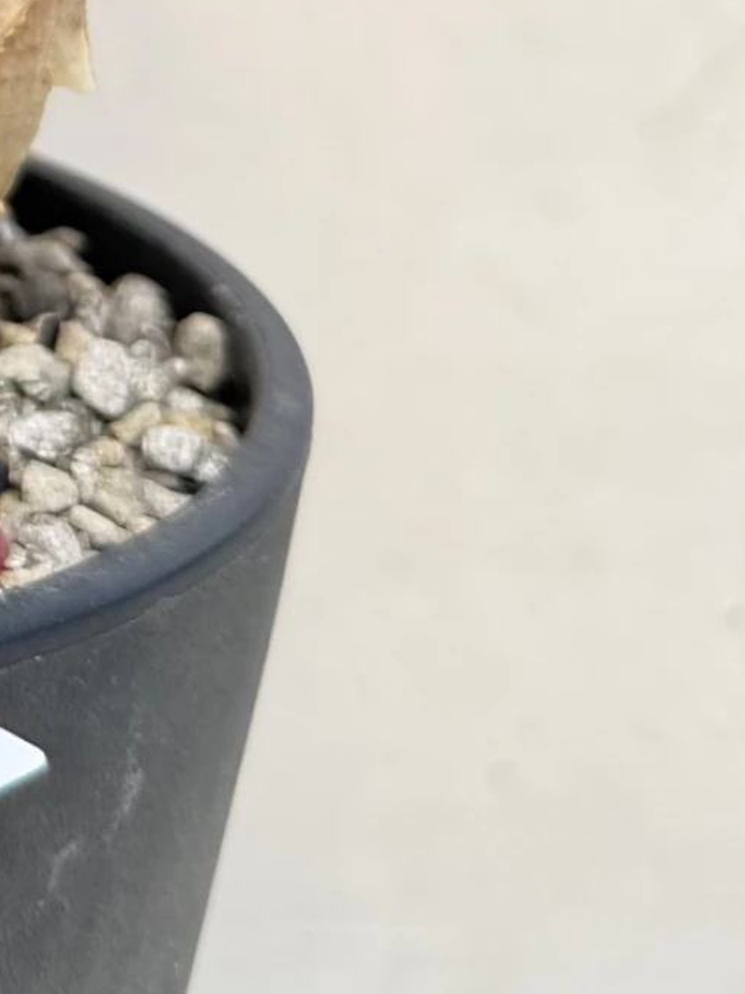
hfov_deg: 12.5
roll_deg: -0.8
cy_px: -401
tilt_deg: -7.0
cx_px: -798
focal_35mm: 103
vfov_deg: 17.5
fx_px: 2958
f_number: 1.78
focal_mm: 6.76
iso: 80
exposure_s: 1/305
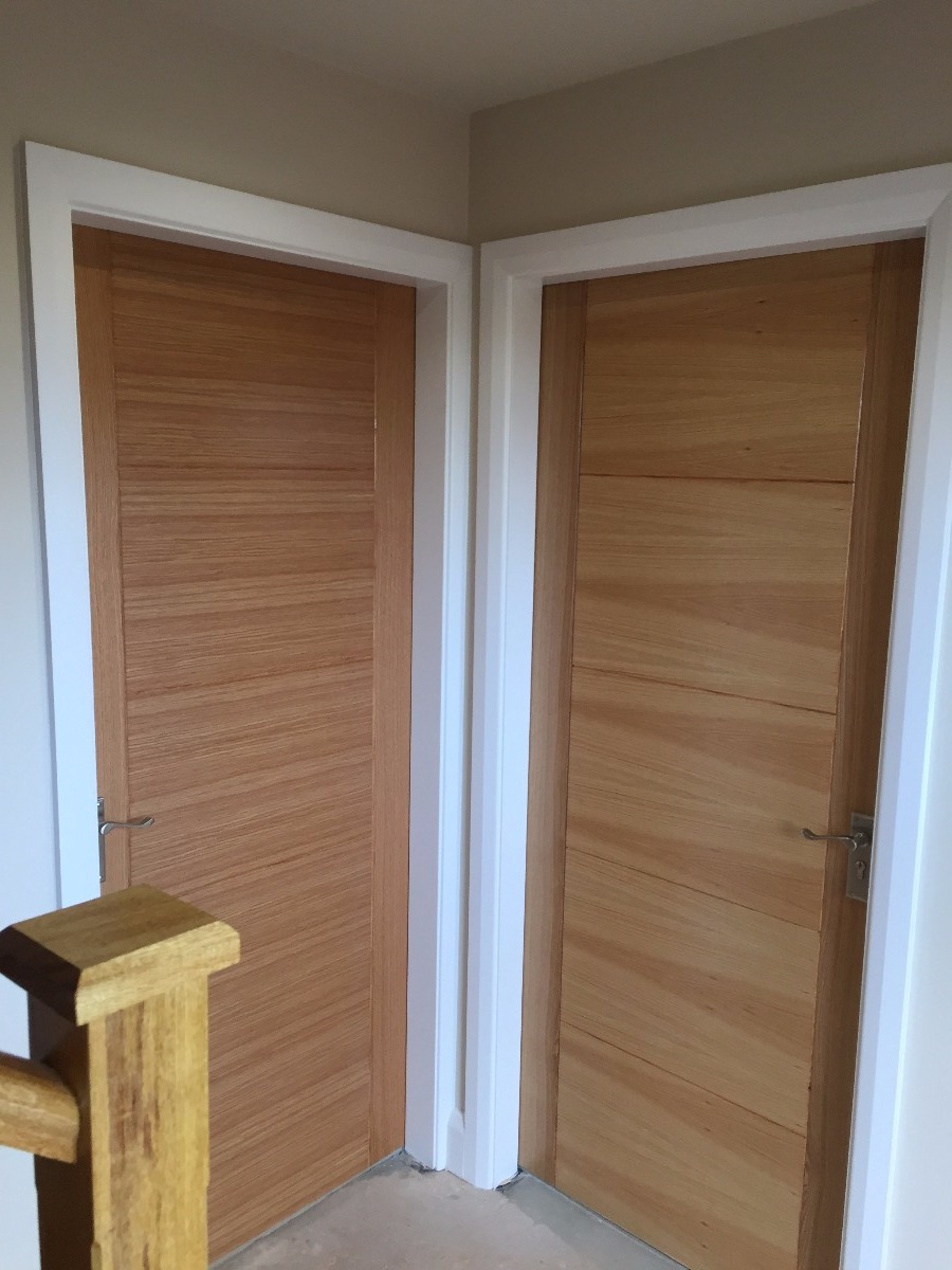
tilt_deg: -9.5
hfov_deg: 48.2
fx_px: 1063
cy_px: 635
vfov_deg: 61.7
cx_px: 476
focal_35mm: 29
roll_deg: -1.2
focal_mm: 4.15
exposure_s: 1/33
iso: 32
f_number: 2.2
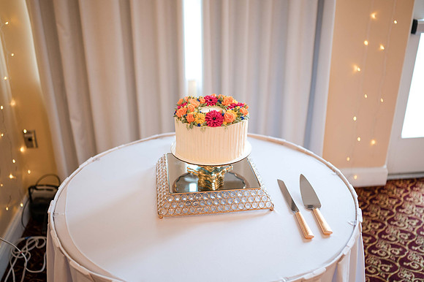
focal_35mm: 38
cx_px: 214
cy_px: 135
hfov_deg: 50.3
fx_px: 451
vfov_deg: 34.7
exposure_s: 1/200
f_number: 1.8
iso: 500
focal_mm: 35
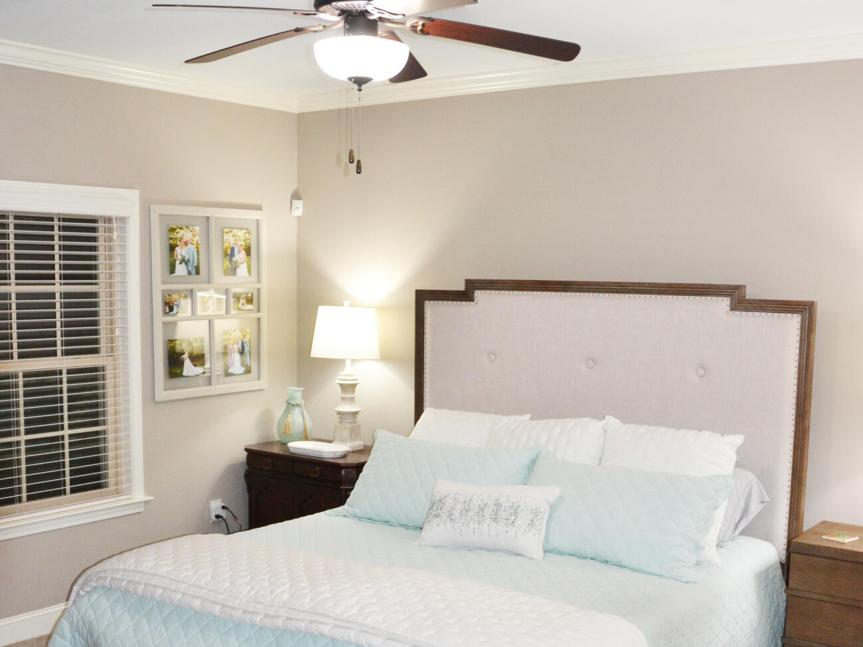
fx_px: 997
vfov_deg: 35.7
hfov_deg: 46.8
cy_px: 420
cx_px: 422
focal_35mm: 40
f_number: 3.5
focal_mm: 18
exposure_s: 1/60
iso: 640
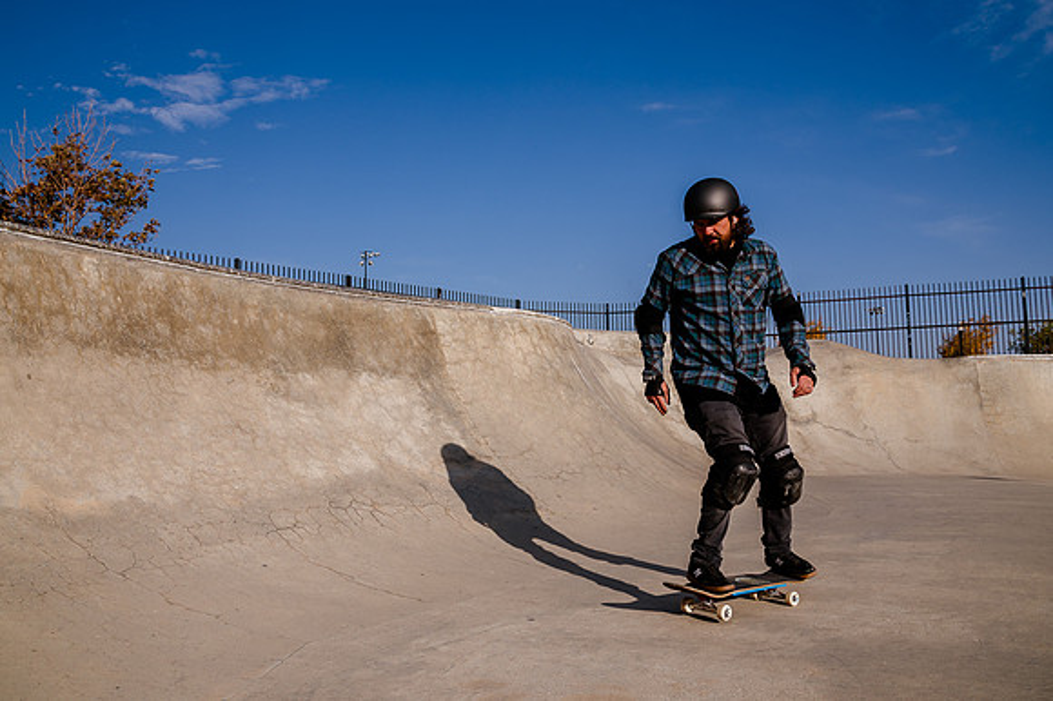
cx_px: 527
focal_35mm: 28
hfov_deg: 65.7
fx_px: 815
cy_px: 342
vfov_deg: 46.5
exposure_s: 1/500
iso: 200
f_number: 11
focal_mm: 24
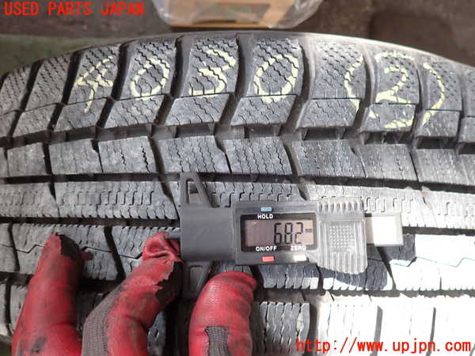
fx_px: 343
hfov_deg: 69.4
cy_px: 178
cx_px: 238
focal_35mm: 25
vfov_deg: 54.9
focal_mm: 4.5
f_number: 2
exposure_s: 1/60
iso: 125
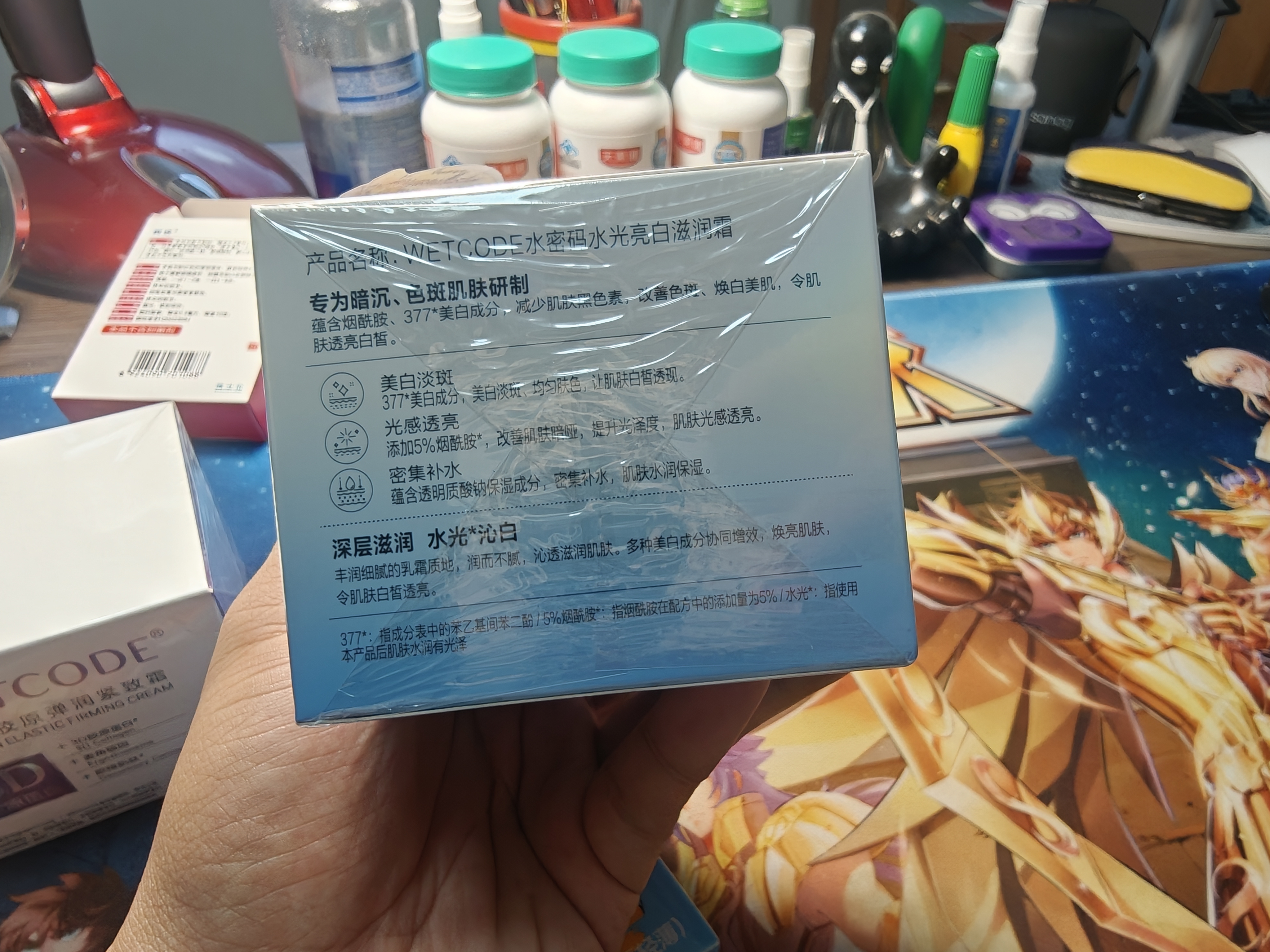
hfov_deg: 73.9
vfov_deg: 58.9
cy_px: 476
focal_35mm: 23
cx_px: 635
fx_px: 844
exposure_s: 1/100
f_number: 2
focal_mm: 2.3
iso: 1000
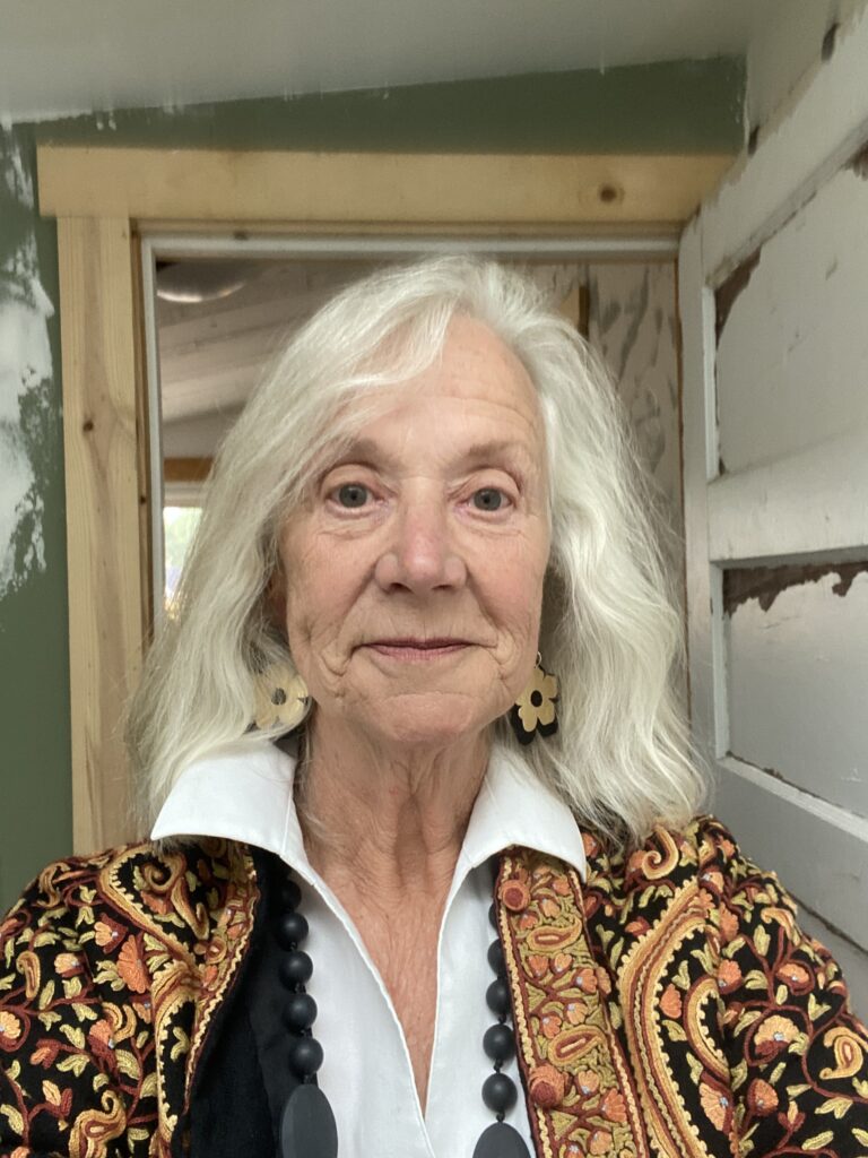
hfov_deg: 46.8
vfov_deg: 60.0
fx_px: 1003
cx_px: 434
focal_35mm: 30
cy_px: 579
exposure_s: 1/60
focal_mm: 2.71
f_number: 2.2
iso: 200
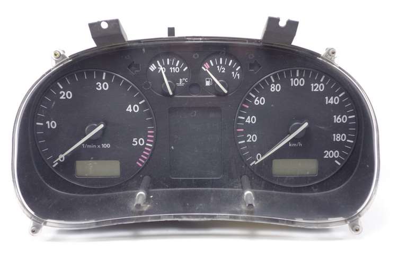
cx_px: 204
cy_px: 136
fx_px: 599
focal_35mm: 53
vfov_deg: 25.5
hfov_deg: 37.5
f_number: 3.5
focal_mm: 19.53
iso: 500
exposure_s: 1/60
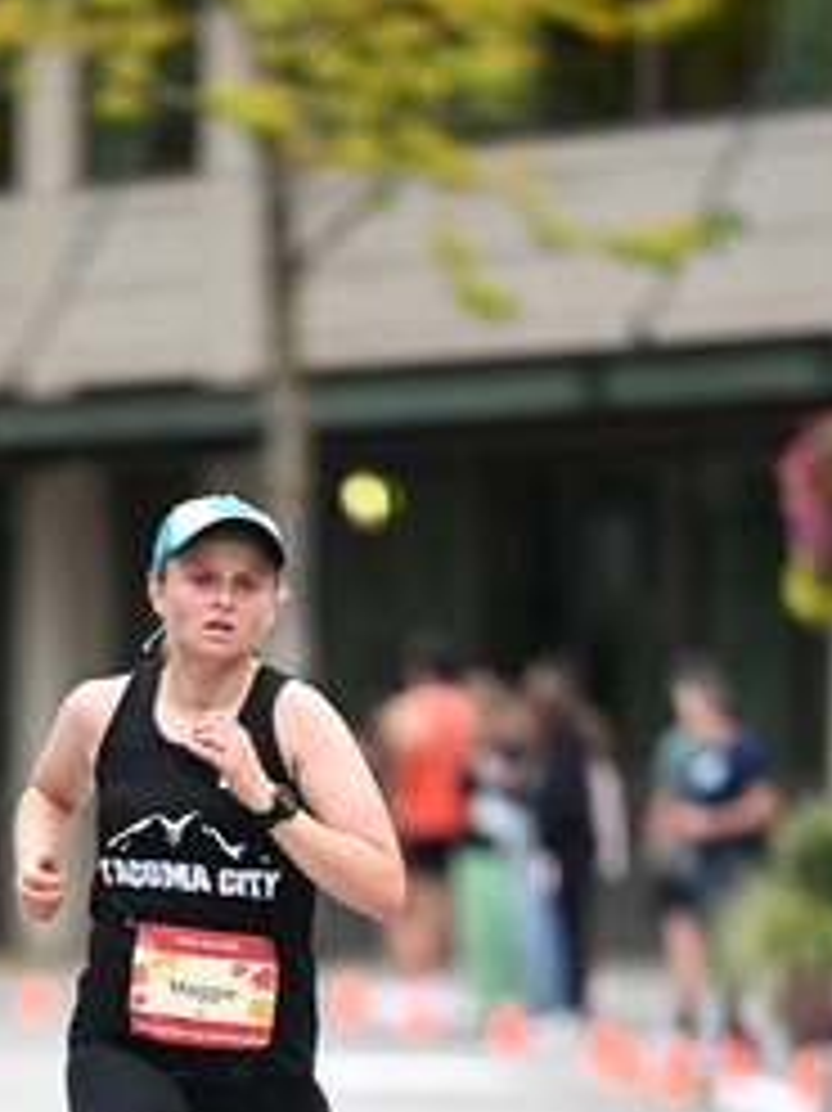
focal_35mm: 429
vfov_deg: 4.6
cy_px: 1162
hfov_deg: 3.5
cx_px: 128
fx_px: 13760
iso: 1600
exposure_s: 1/800
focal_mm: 200
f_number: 2.8
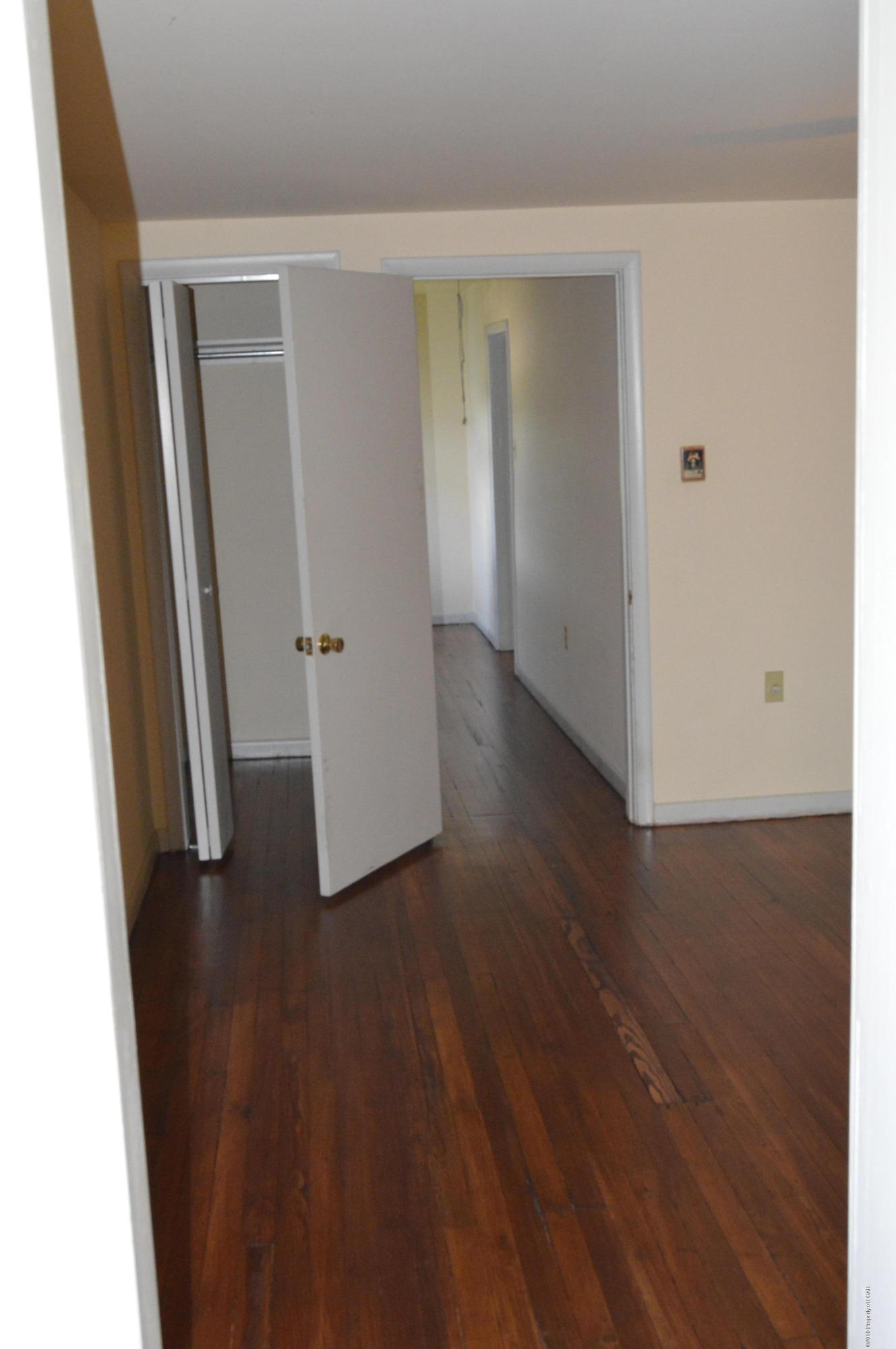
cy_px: 674
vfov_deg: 53.2
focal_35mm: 36
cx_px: 448
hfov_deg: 36.8
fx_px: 1347
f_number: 10
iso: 3200
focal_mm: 24
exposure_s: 1/60
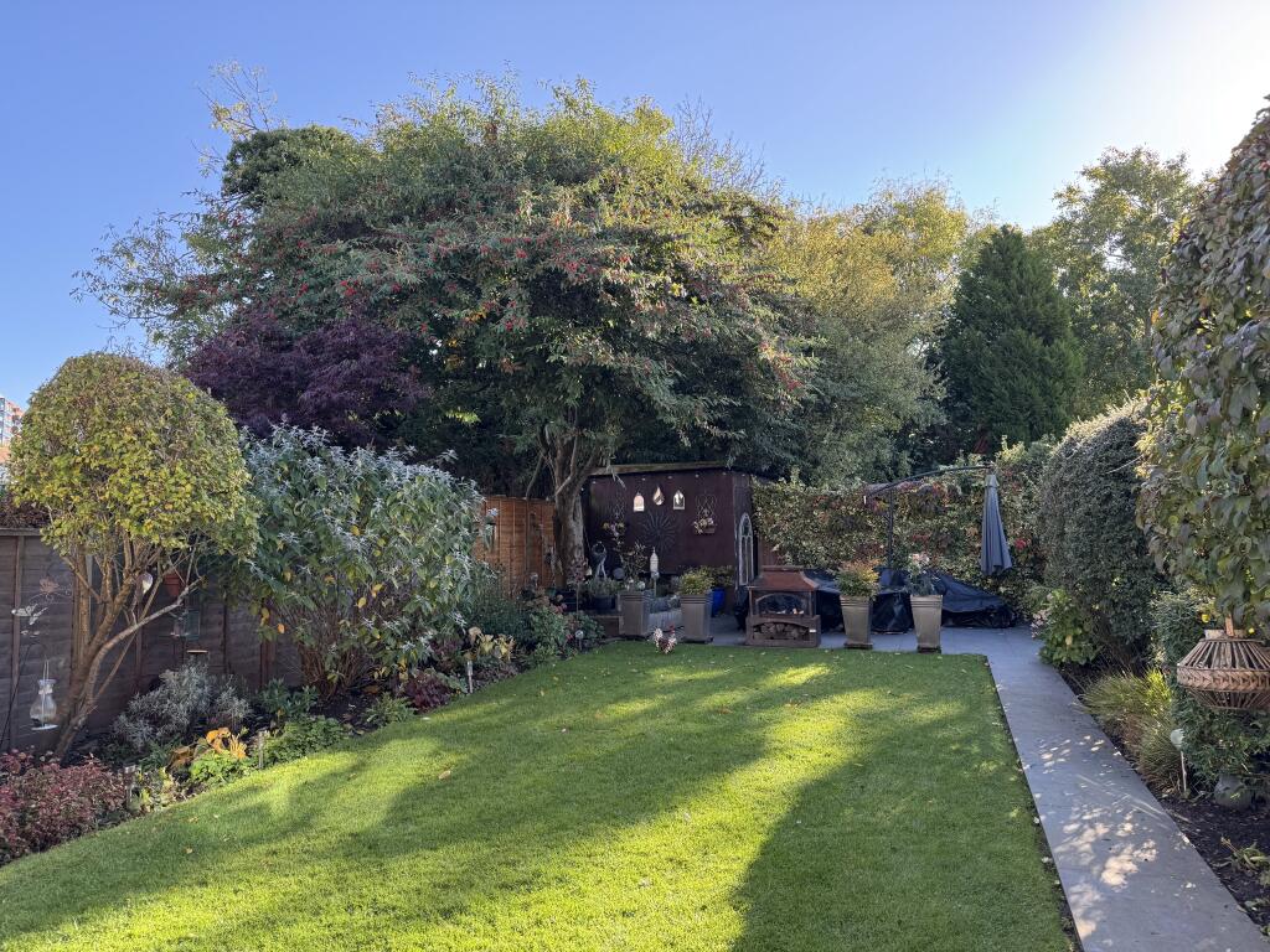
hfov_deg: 71.6
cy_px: 476
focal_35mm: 24
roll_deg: +0.4
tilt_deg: +5.7
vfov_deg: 56.8
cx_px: 635
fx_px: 881
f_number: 1.78
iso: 80
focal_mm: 6.76
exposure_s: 1/412
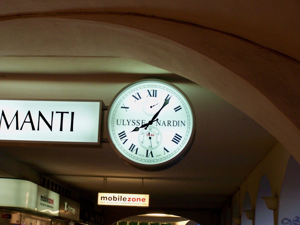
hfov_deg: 23.8
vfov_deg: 18.0
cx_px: 150
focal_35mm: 82
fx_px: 711
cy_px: 112
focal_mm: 13.7
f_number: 3.2
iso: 140
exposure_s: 1/45
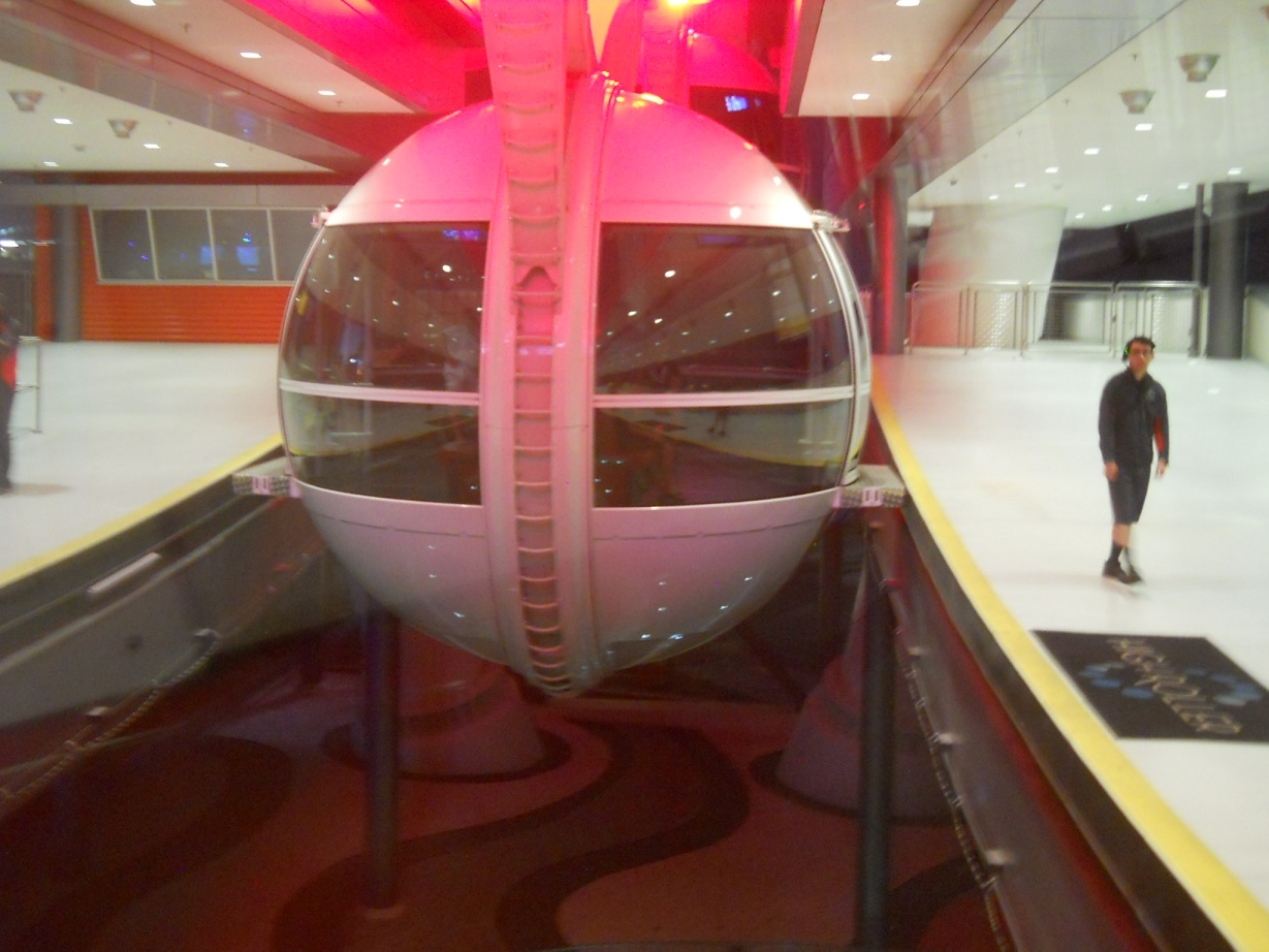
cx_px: 634
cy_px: 476
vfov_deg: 35.1
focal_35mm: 41
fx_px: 1503
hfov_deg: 45.8
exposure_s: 1/8
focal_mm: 6.72
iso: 400
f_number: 3.1
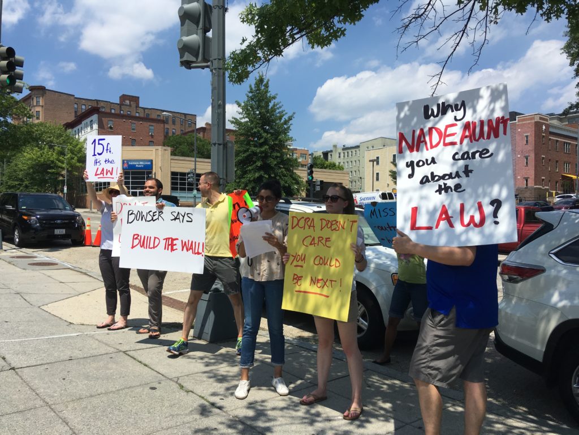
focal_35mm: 29
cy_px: 218
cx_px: 290
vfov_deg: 48.2
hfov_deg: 61.7
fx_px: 485
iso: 25
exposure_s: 1/2404
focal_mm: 4.15
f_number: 2.2
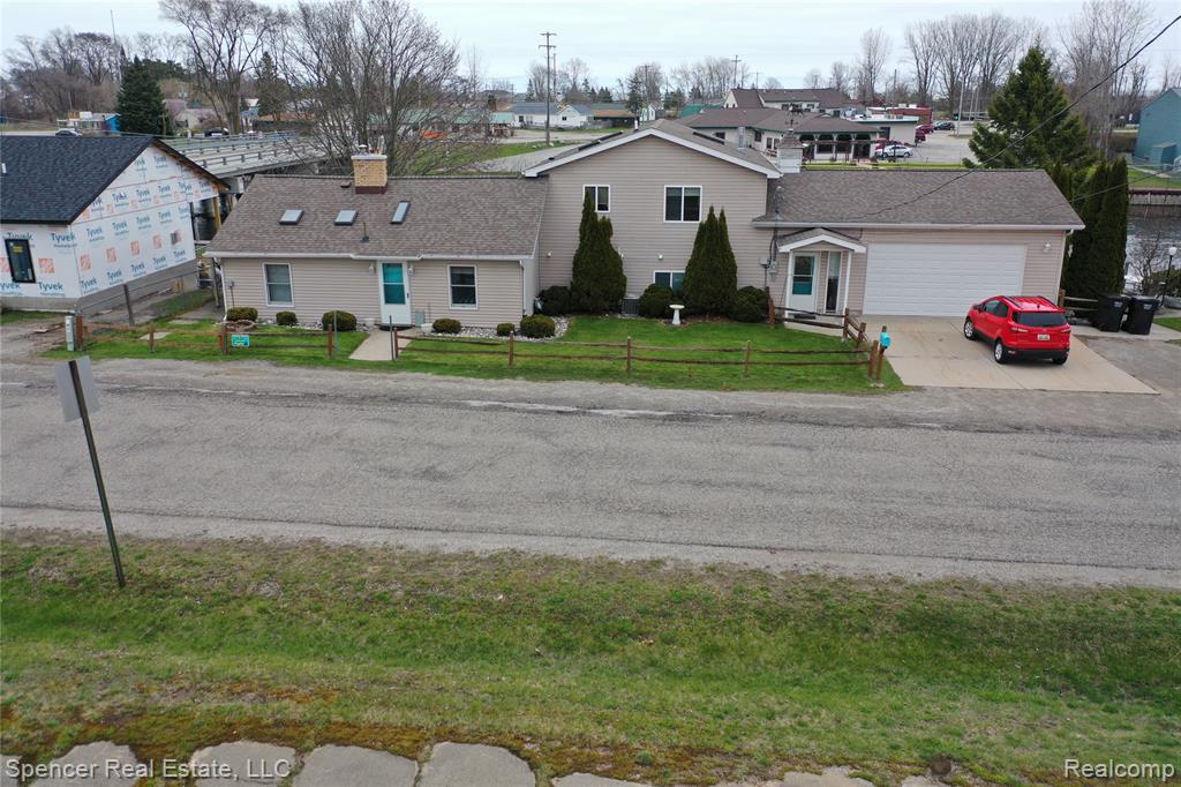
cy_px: 394
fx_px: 918
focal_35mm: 28
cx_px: 590
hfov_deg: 65.5
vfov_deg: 46.4
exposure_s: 1/800
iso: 100
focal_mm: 10.26
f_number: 2.8
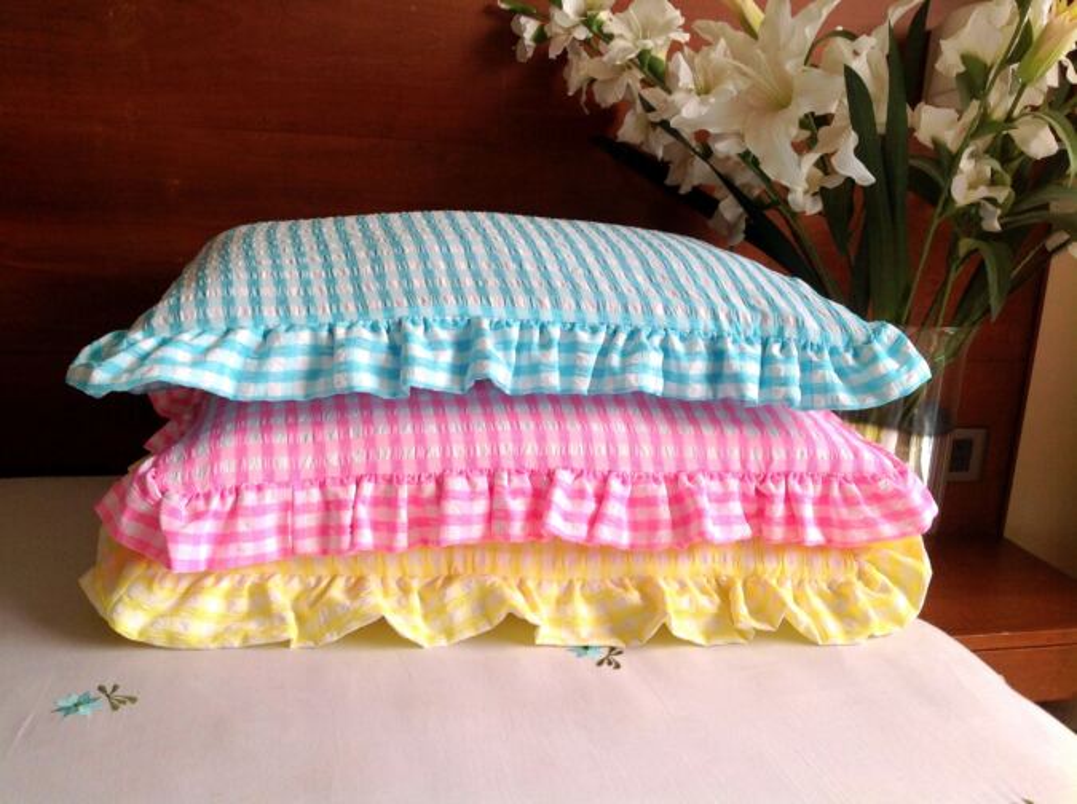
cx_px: 538
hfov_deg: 52.7
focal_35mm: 35
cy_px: 402
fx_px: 1087
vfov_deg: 40.6
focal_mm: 4.28
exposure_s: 1/191
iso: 50
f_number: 2.4
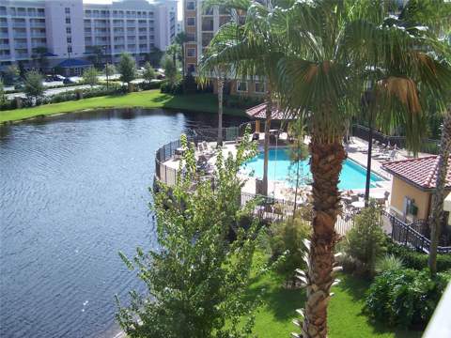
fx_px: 495
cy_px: 169
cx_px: 226
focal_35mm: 38
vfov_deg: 37.7
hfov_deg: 49.0
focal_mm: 6.3
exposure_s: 1/750
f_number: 2.8
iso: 80
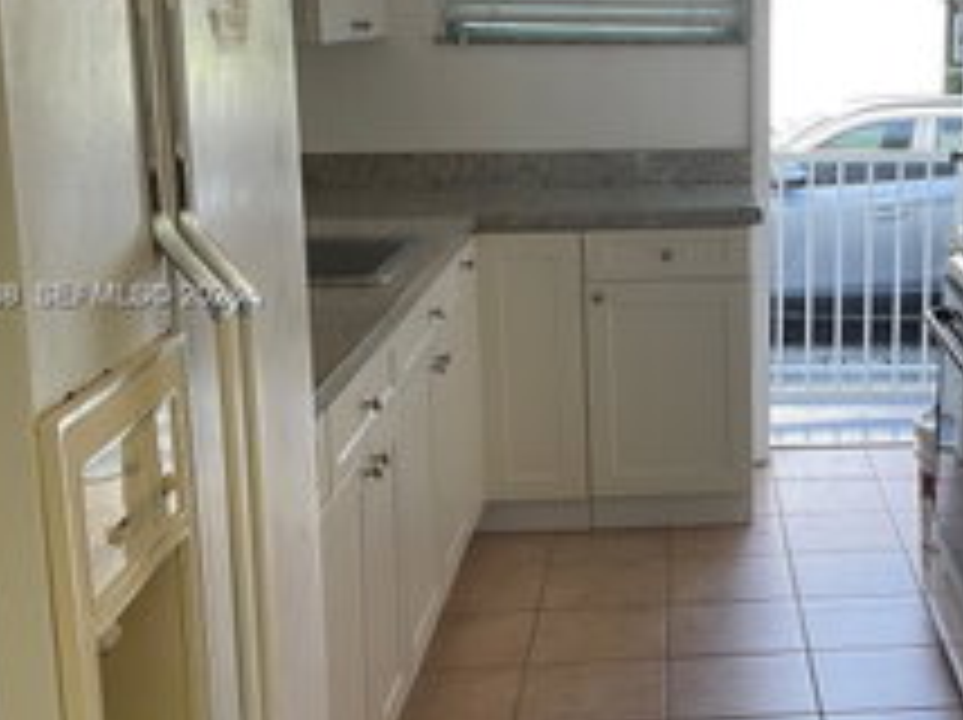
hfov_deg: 32.0
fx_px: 1612
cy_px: 297
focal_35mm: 58
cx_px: 830
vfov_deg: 25.1
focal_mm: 3
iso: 16
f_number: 1.8
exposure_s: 1/133
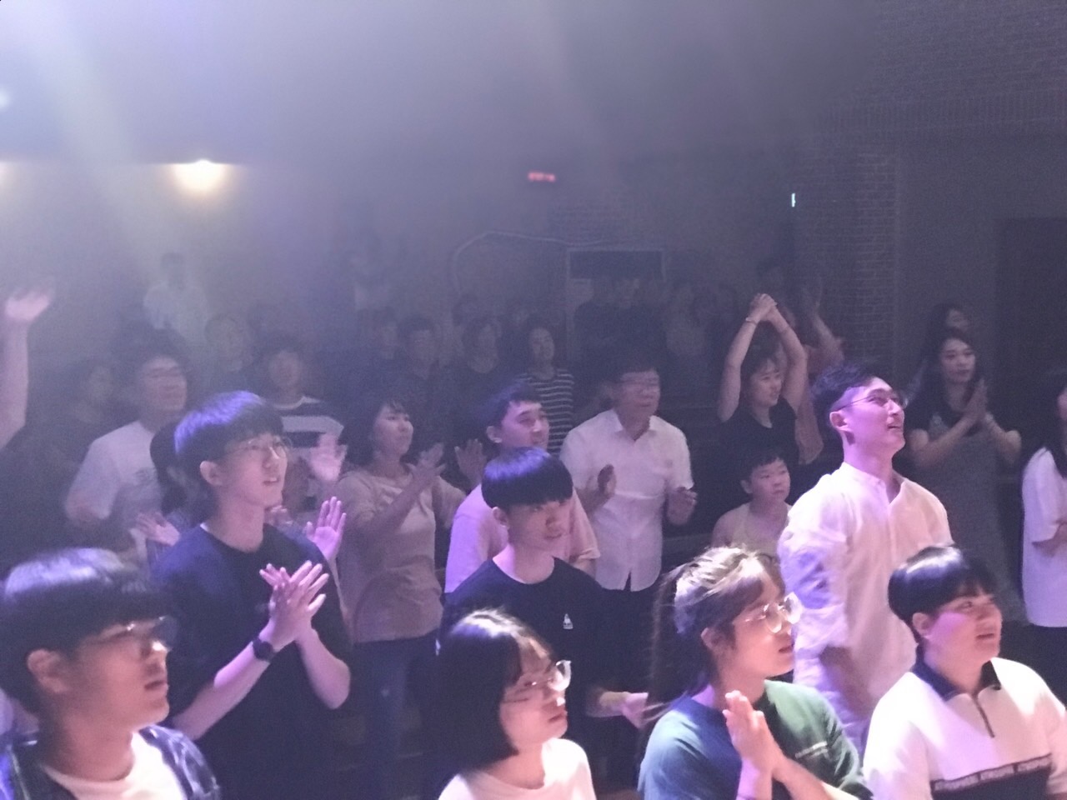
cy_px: 400
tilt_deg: -6.8
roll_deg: +1.7
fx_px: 1757
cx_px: 534
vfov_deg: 25.7
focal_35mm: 57
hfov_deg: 33.8
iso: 1250
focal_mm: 6.6
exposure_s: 1/51
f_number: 2.8
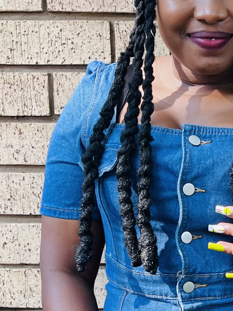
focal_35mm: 96
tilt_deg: -14.3
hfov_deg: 15.0
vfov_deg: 19.7
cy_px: 323
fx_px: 862
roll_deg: -0.2
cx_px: 251
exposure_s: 1/121
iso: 64
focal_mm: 5.1
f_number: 1.6
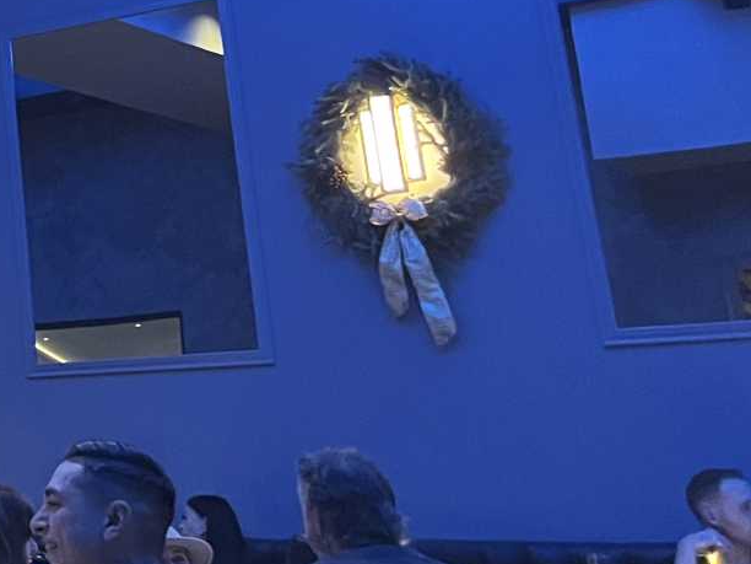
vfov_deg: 16.1
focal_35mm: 87
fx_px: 1887
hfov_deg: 18.7
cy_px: -155
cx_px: -504
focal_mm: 5.7
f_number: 1.5
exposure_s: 1/40
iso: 500
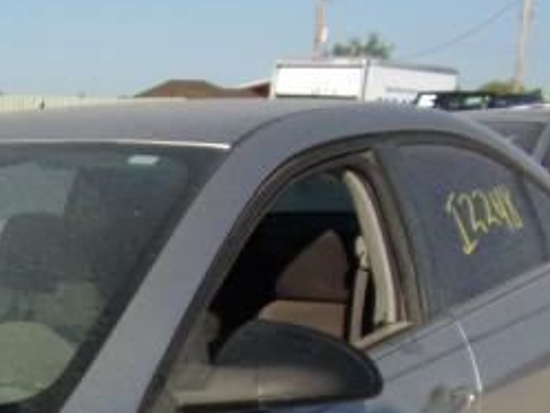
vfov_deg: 18.2
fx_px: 1224
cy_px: 493
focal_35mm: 77
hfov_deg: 23.2
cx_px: -113
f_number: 3.3
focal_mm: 4.3
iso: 80
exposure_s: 1/1200
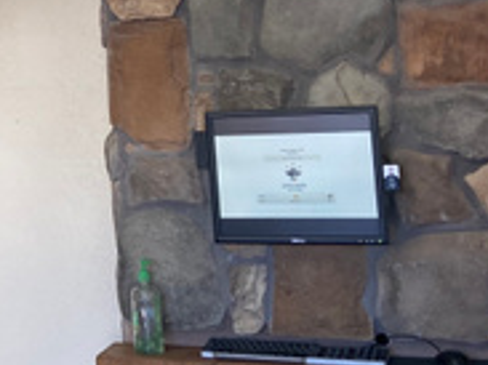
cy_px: 27
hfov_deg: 20.1
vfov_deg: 16.0
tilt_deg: +3.8
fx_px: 1282
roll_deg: +2.5
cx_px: -112
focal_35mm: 91
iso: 100
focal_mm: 4.25
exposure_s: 1/120
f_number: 1.8
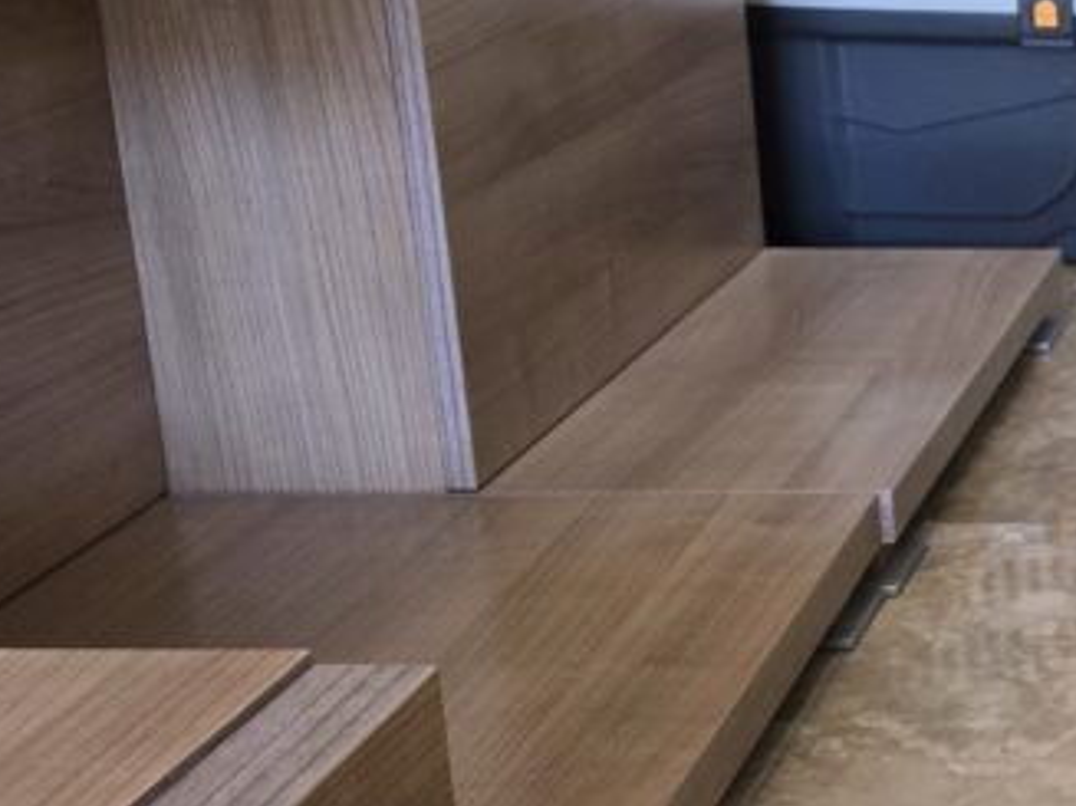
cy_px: 309
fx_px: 2237
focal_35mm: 72
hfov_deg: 22.2
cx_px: 1632
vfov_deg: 20.4
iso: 500
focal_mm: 6.3
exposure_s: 1/100
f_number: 1.7
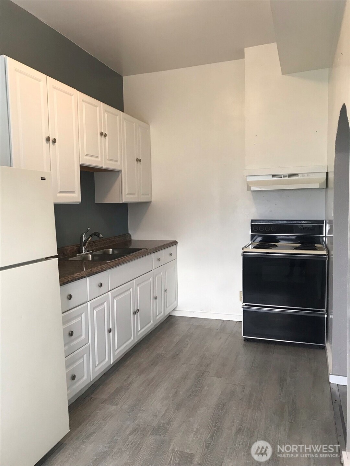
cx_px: 175
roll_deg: +1.3
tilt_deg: -3.8
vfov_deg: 63.4
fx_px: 377
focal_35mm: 28
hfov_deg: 49.7
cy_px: 233
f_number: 1.8
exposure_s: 1/30
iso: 20
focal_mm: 3.99
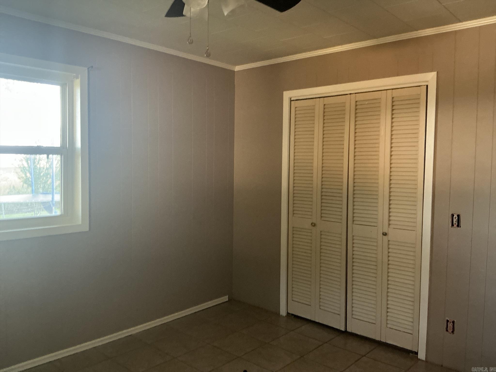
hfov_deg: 63.4
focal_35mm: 28
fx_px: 401
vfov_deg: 49.7
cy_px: 186
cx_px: 248
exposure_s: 1/40
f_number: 1.8
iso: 250
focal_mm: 3
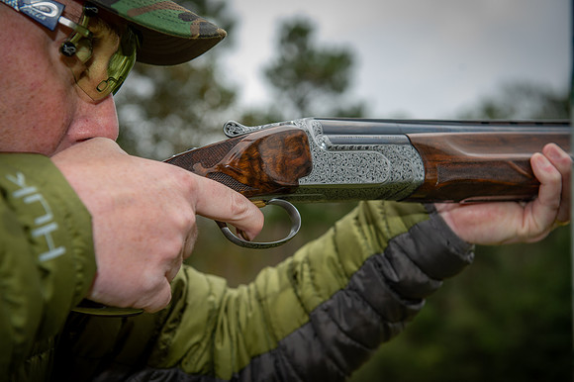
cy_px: 191
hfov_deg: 33.4
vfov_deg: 22.6
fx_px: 956
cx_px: 287
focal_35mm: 60
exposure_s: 1/250
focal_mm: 60
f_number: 5
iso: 320
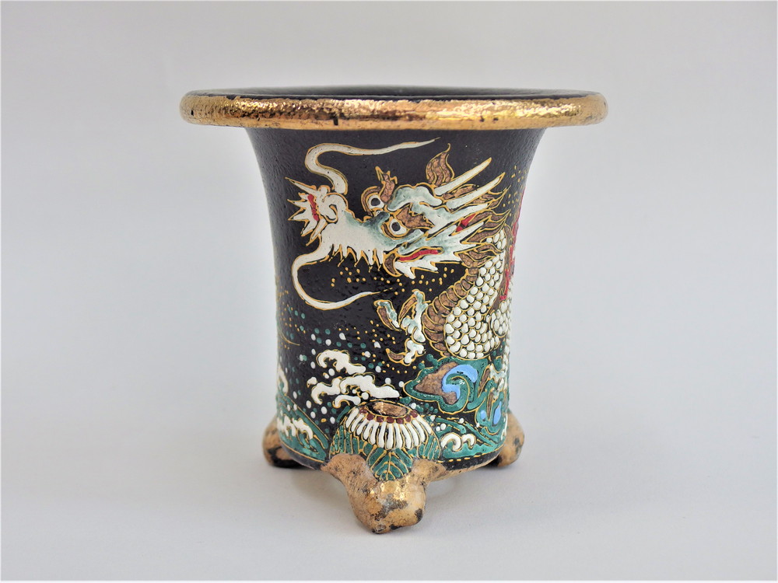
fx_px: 1483
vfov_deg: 22.3
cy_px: 292
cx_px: 389
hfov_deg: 29.4
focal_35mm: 66
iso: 125
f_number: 2.8
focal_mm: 14.1
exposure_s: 1/80
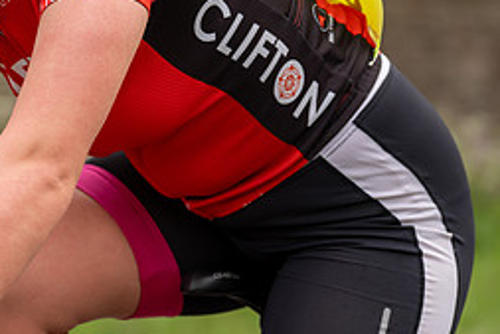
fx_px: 2835
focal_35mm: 204
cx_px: -69
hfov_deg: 10.0
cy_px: -11
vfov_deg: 6.7
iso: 200
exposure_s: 1/1000
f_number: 3.5
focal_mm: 89
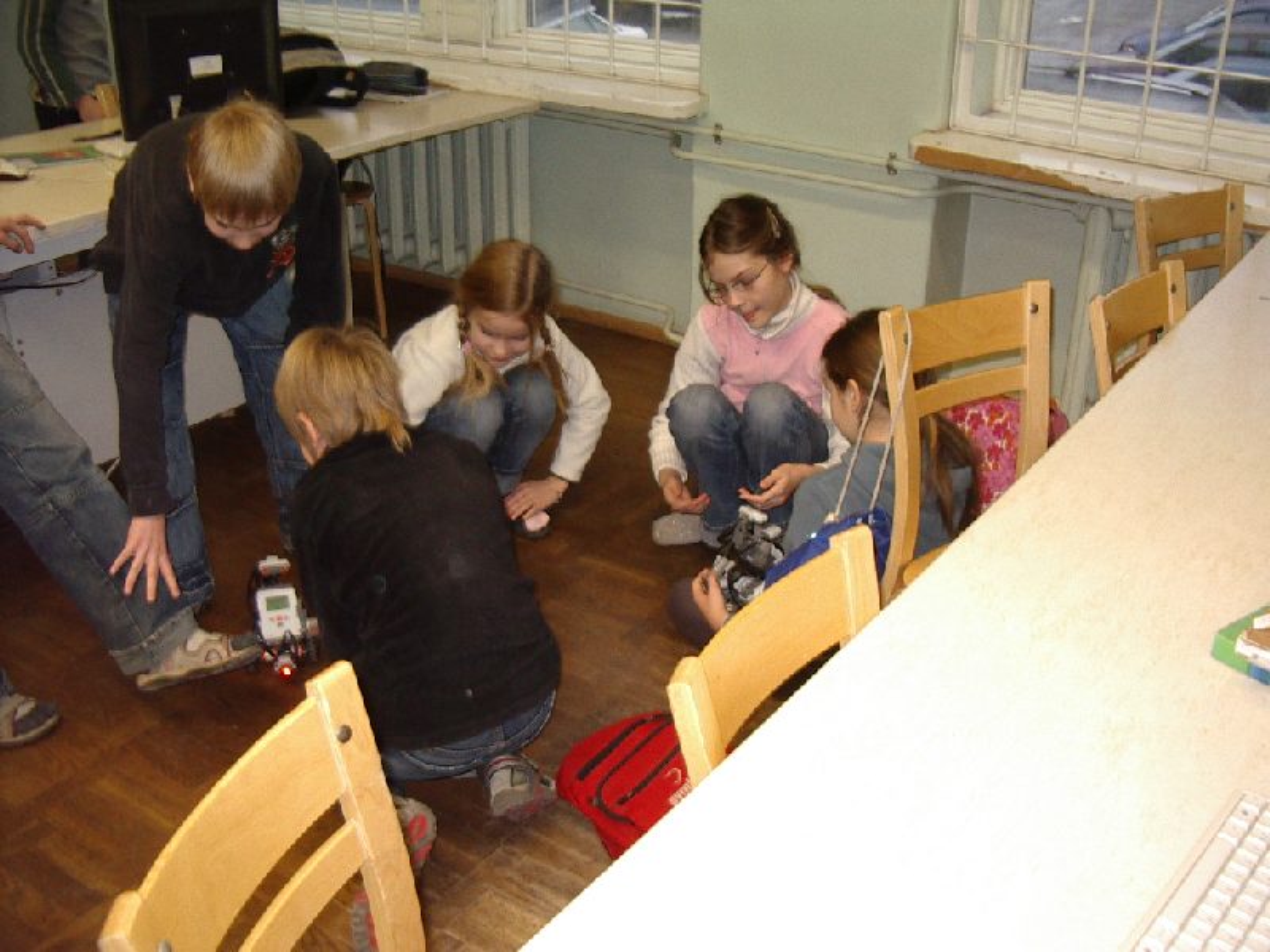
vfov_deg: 37.7
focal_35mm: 38
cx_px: 635
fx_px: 1394
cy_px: 476
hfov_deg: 49.0
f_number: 2.6
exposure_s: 1/60
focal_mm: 5.8
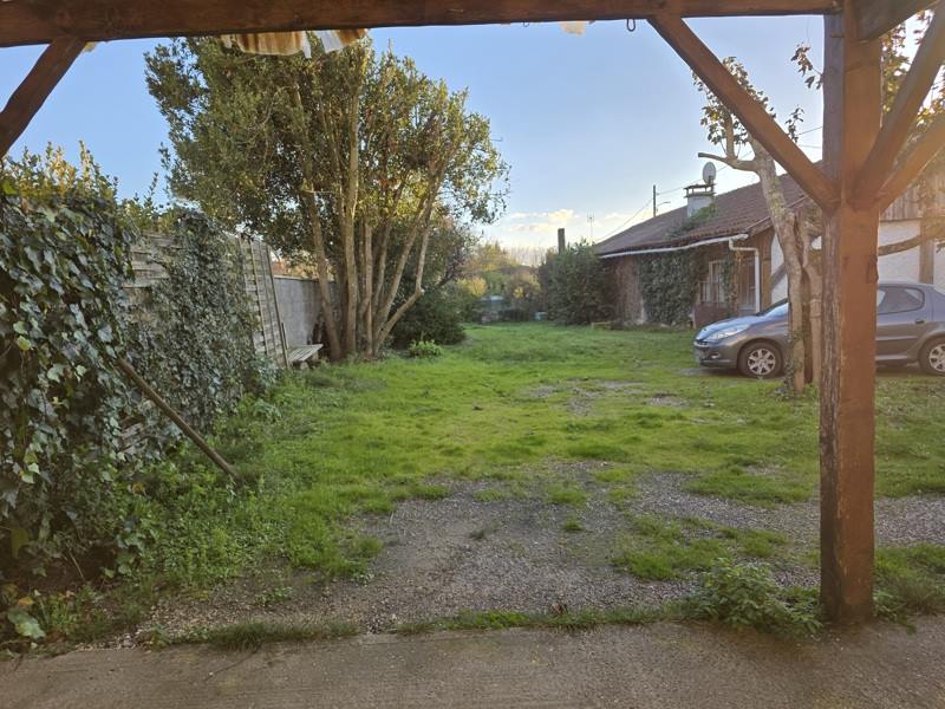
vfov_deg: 58.9
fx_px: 628
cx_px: 472
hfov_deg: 73.9
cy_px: 354
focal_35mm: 23
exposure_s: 1/1354
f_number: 1.7
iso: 80
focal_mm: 6.3
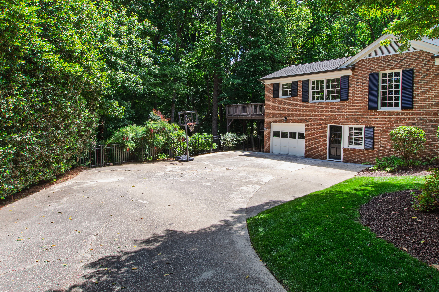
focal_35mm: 19
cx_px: 251
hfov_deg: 86.3
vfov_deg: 64.1
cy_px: 121
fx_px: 232
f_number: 8
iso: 100
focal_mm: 10
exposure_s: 1/50
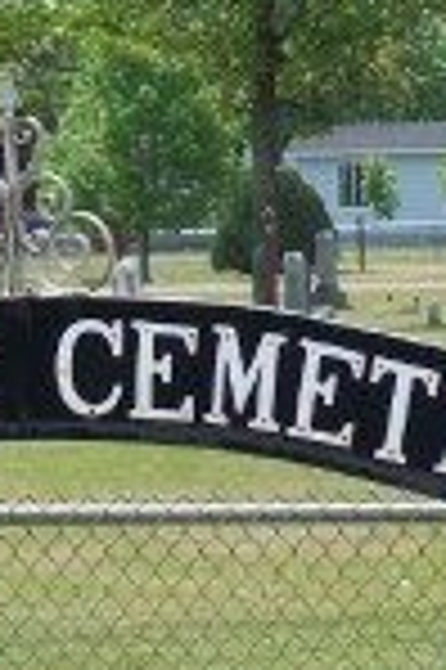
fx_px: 8810
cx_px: 41
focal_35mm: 473
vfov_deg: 4.4
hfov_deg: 2.9
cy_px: 549
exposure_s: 1/750
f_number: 3.2
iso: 80
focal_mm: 28
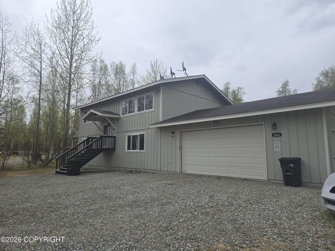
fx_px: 223
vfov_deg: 58.9
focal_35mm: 23
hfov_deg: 73.9
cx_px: 168
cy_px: 126
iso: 25
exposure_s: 1/2308
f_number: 1.8
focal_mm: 5.4
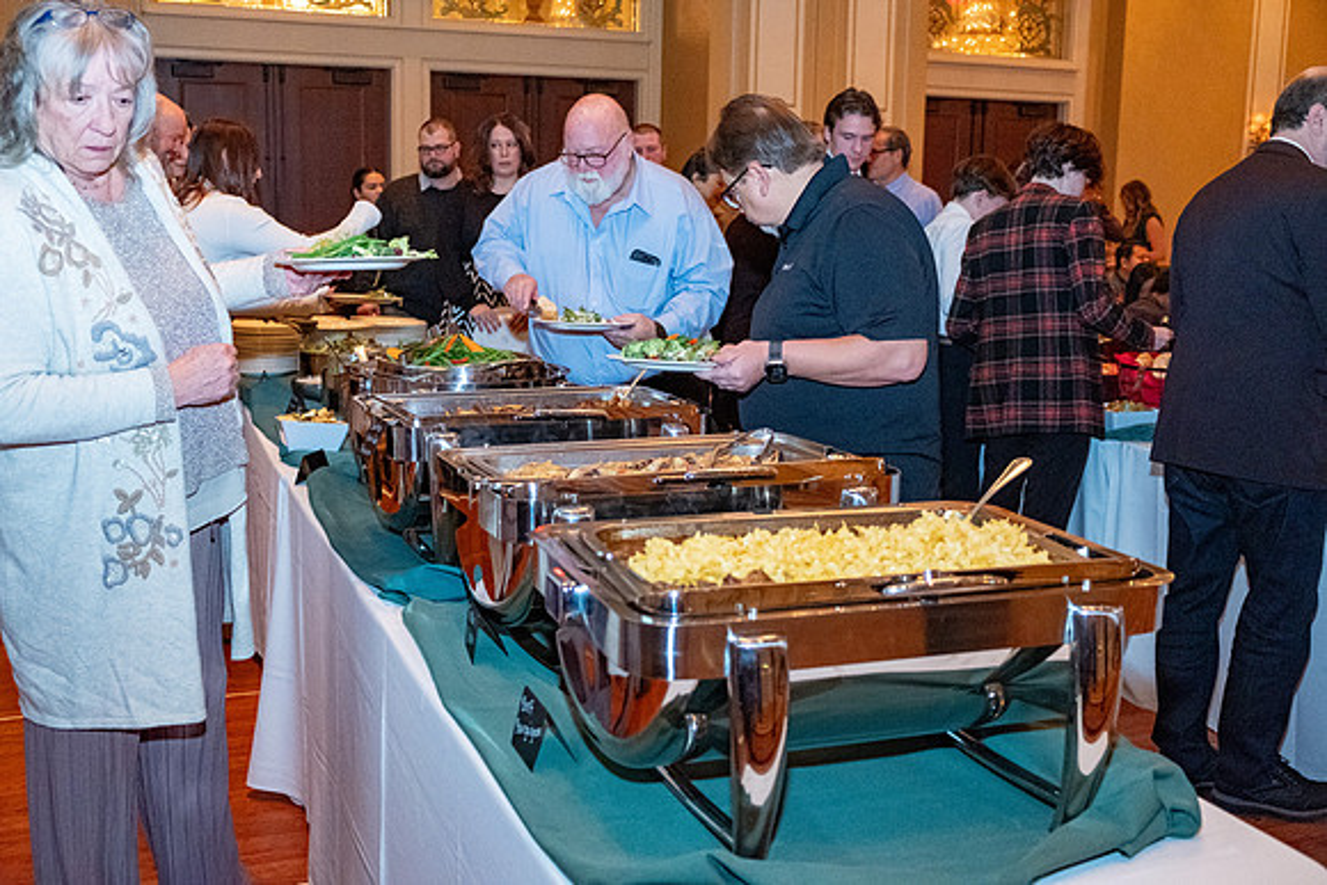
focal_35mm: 38
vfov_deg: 35.1
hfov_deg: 50.7
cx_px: 664
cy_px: 442
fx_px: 1401
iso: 2500
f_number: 3.2
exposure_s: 1/125
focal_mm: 25.4
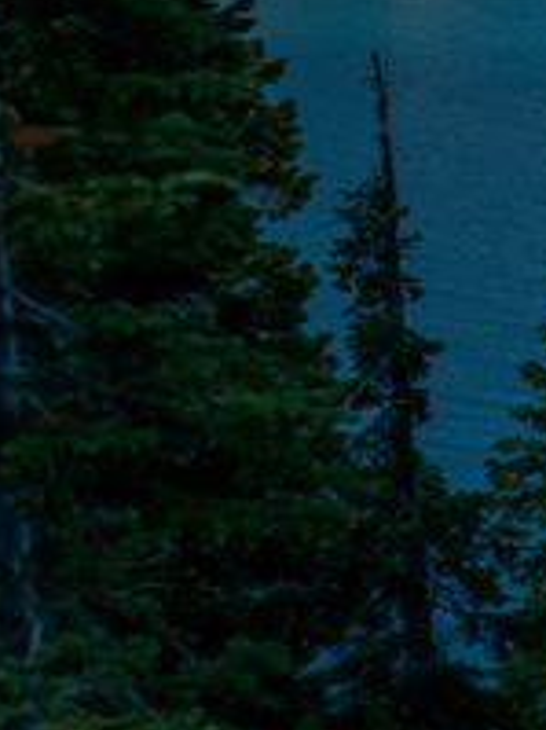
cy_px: -205
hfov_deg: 7.1
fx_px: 4421
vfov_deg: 9.3
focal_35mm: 210
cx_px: 464
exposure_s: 1/100
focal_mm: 85
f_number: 3.5
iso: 200
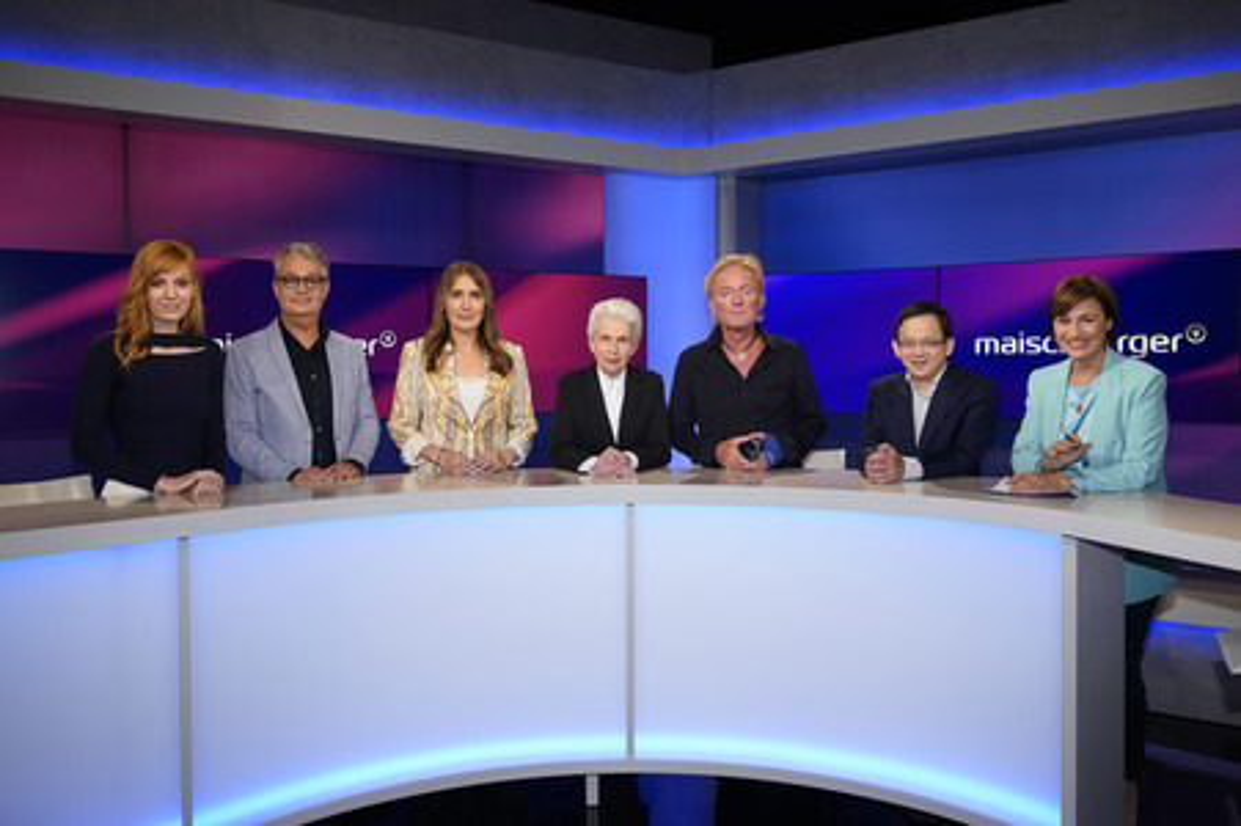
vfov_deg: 46.3
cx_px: 620
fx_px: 964
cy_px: 413
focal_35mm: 28
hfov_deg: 65.5
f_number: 5
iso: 2000
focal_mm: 28
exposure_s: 1/125
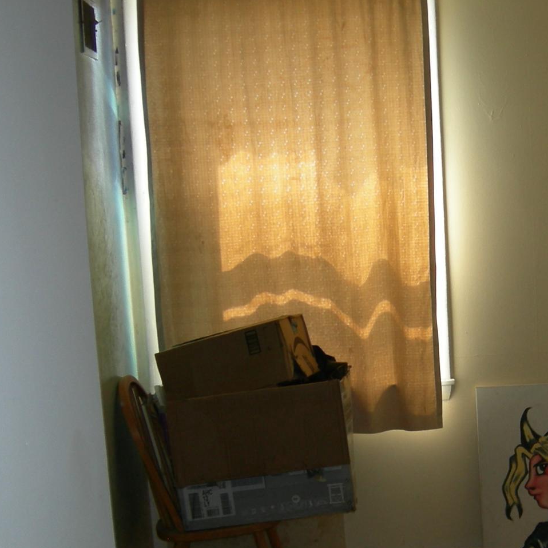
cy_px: 382
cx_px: 469
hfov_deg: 24.8
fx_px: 1218
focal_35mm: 68
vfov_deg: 25.2
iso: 64
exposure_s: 1/30
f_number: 2.7
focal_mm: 7.5
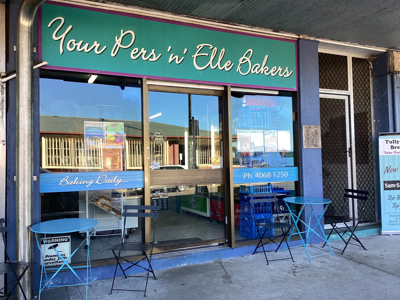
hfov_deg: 58.4
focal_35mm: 31
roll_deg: +1.7
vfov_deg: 45.4
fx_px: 358
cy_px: 150
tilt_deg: +2.6
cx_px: 200
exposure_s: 1/120
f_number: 2.4
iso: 32
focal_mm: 3.3
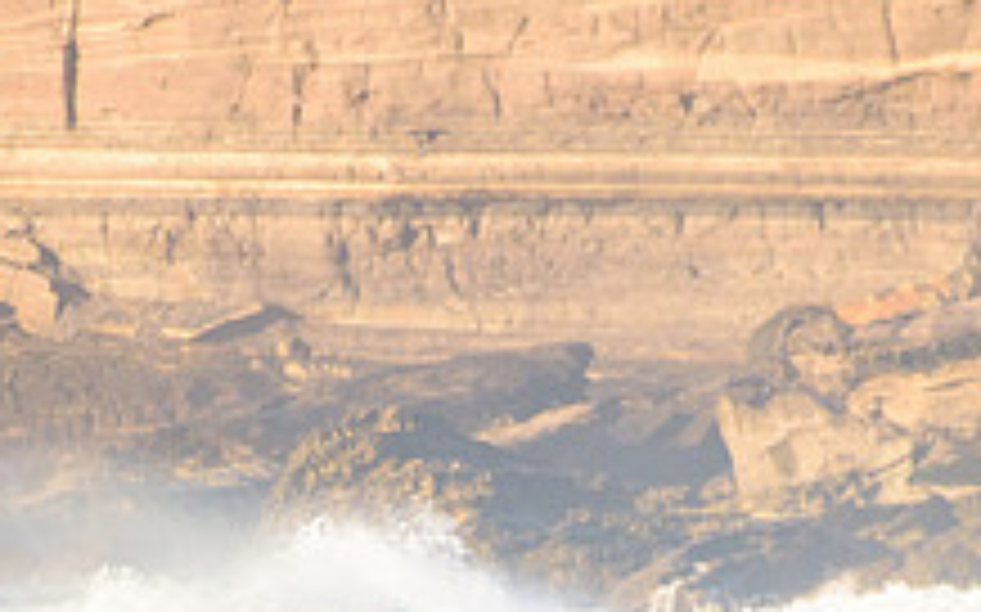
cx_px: 654
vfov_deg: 0.8
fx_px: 44438
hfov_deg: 1.3
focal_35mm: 1663
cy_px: 765
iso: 320
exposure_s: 1/1600
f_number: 5.6
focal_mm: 500
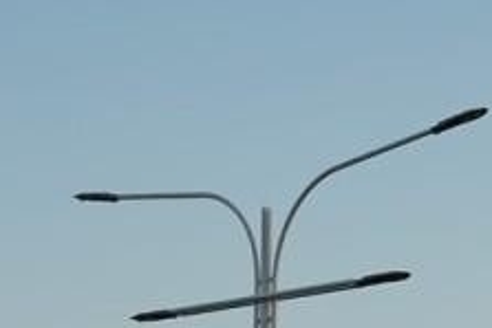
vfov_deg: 5.5
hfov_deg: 8.4
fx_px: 3329
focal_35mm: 243
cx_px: 371
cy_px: 623
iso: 100
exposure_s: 1/125
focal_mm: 53.1
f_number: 5.6
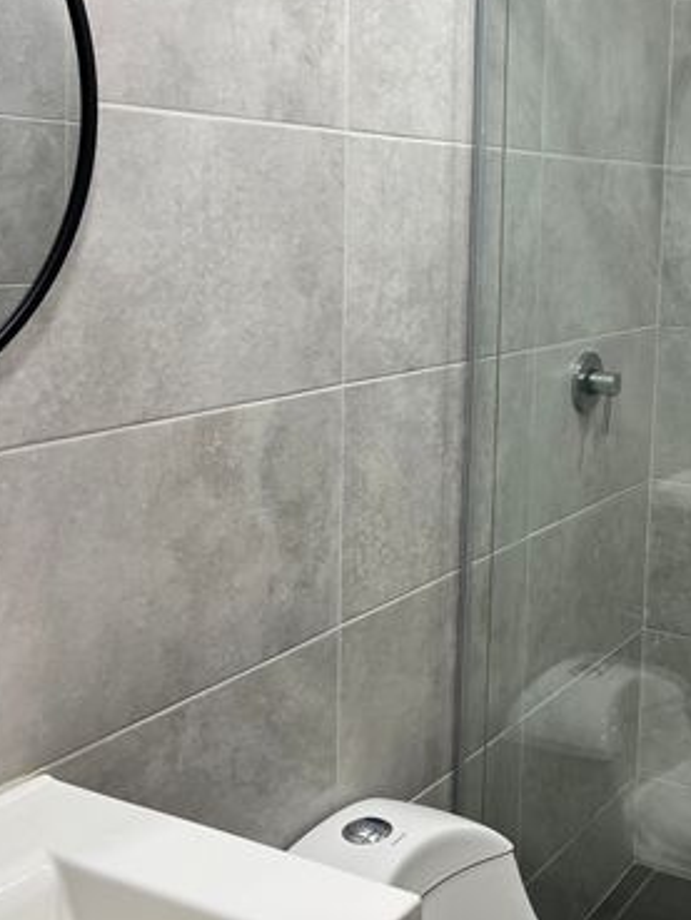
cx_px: 606
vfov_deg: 40.2
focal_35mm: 47
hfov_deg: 29.7
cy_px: 358
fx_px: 1250
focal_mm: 5.1
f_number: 1.6
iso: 125
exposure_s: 1/120
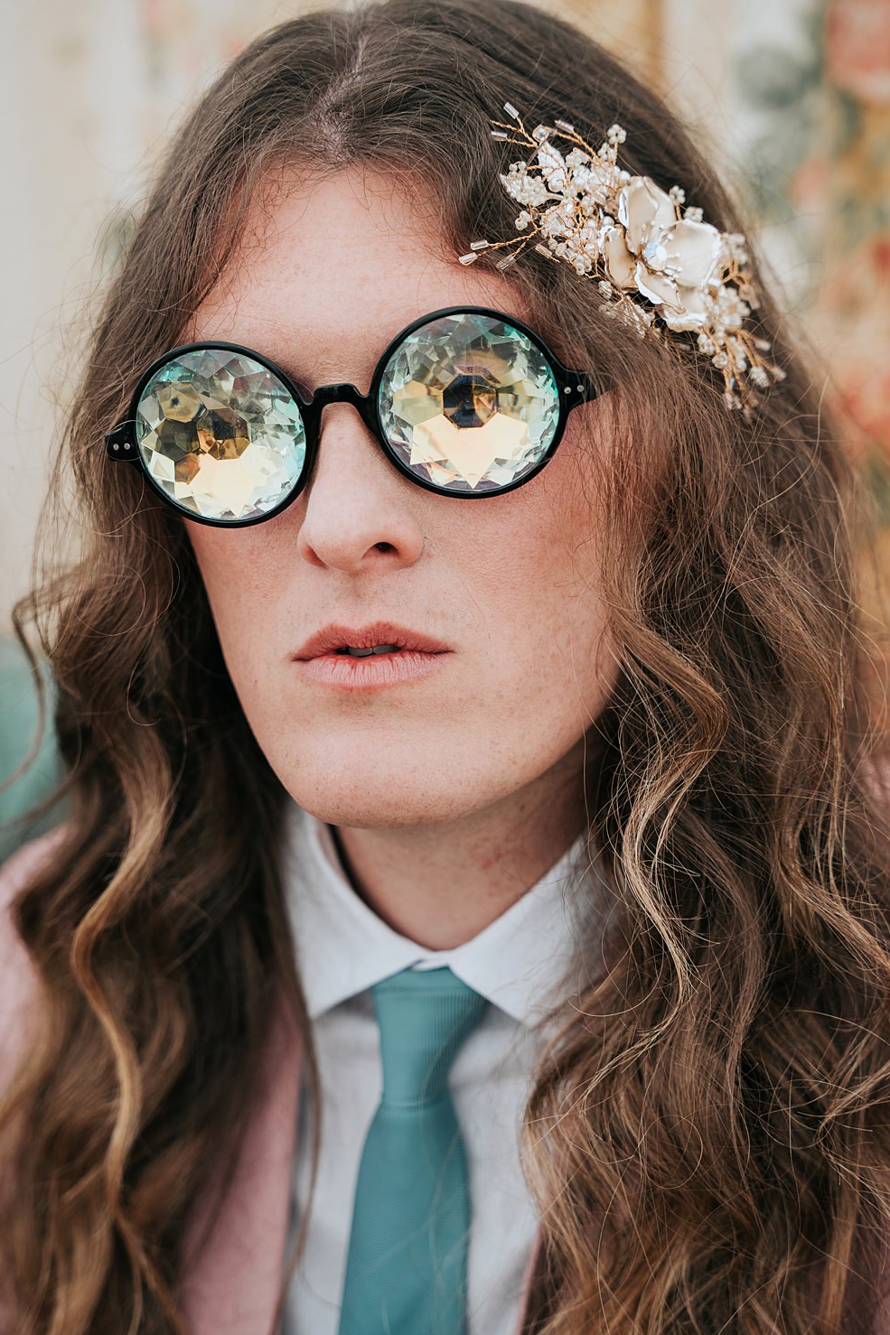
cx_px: 448
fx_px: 2496
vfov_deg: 30.0
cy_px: 671
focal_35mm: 67
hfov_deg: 20.2
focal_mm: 66.3
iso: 200
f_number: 4
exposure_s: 1/320
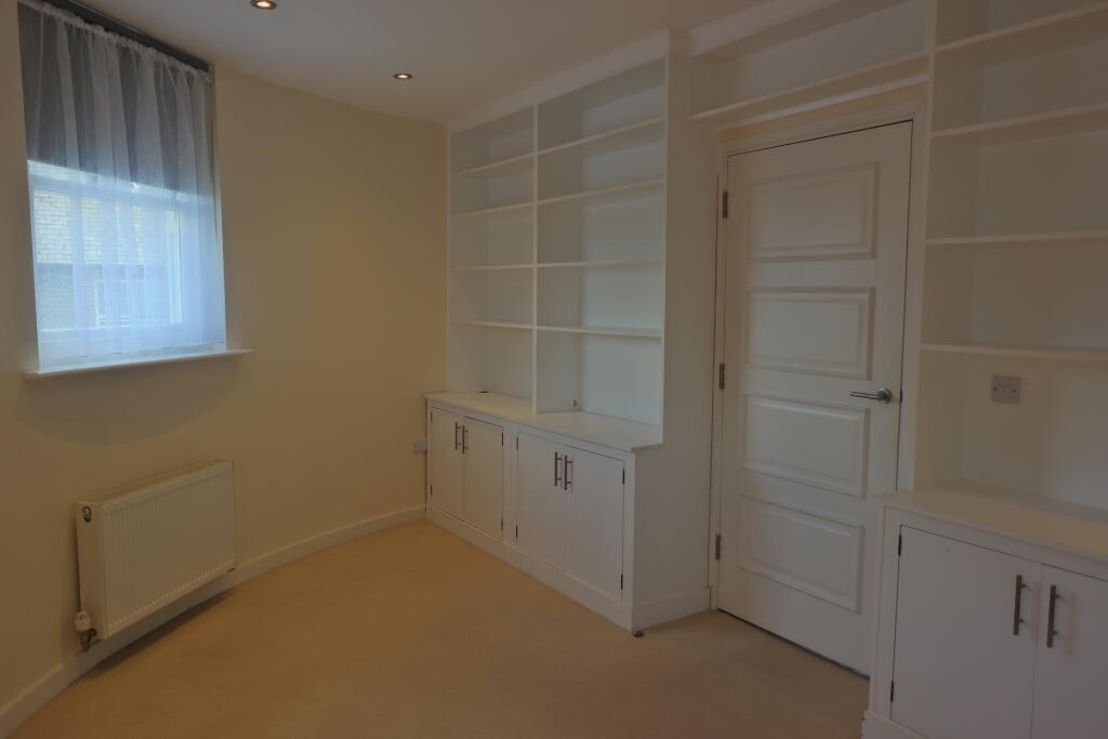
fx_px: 739
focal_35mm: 24
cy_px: 370
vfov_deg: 53.1
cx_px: 554
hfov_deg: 73.7
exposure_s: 1/100
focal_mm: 16
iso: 100
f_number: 2.8
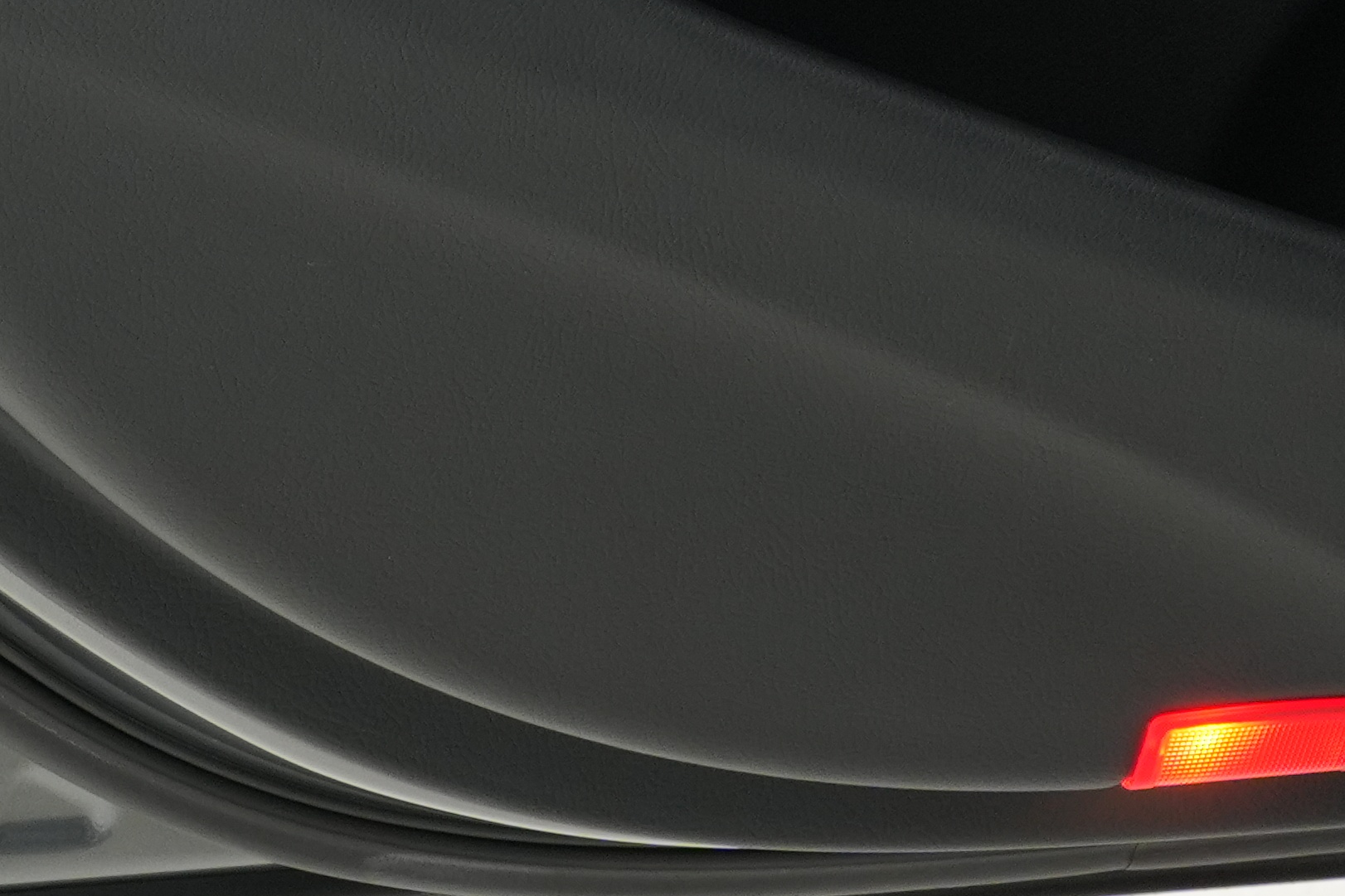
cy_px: -684
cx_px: 232
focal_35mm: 211
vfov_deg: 6.4
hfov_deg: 9.7
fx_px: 7894
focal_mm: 36.9
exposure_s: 1/50
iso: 400
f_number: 8
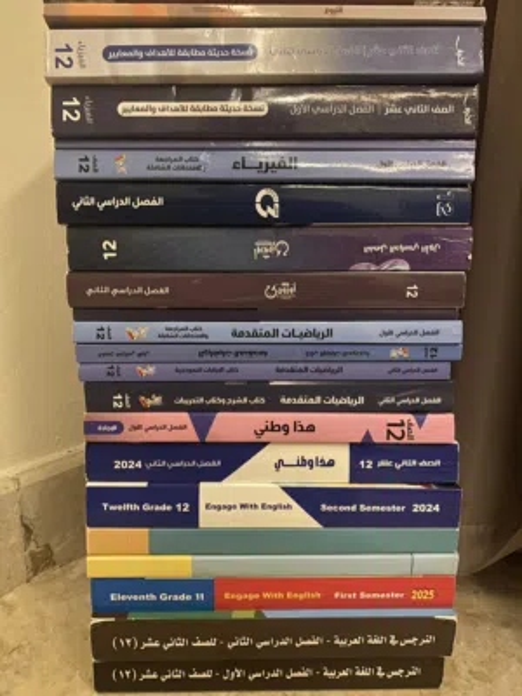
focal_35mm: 26
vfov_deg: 67.3
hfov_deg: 53.1
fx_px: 523
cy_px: 348
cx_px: 261
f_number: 1.8
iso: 500
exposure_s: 1/13
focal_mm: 4.25
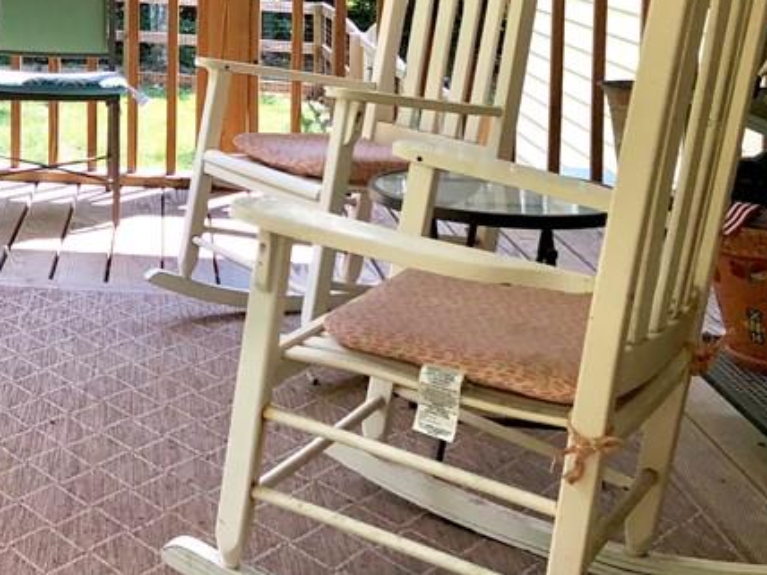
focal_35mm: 67
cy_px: -11
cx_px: -124
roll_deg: +0.1
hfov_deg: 26.2
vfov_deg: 21.1
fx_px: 1485
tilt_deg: -3.6
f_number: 1.8
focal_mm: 3.99
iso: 20
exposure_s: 1/387
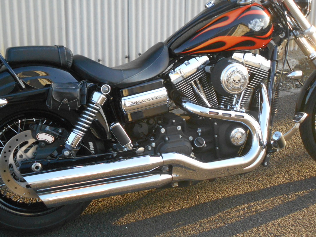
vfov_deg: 23.3
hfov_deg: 30.7
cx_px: 149
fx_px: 575
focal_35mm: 63
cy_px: 109
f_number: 4.9
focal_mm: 10
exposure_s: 1/250
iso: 360
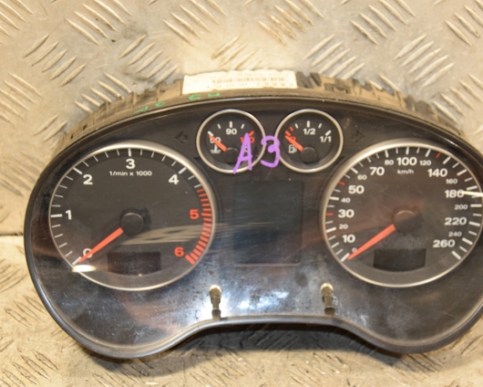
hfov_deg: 22.5
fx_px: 1215
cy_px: 194
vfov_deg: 18.1
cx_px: 274
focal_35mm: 85
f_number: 5
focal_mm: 50
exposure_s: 1/100
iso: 800
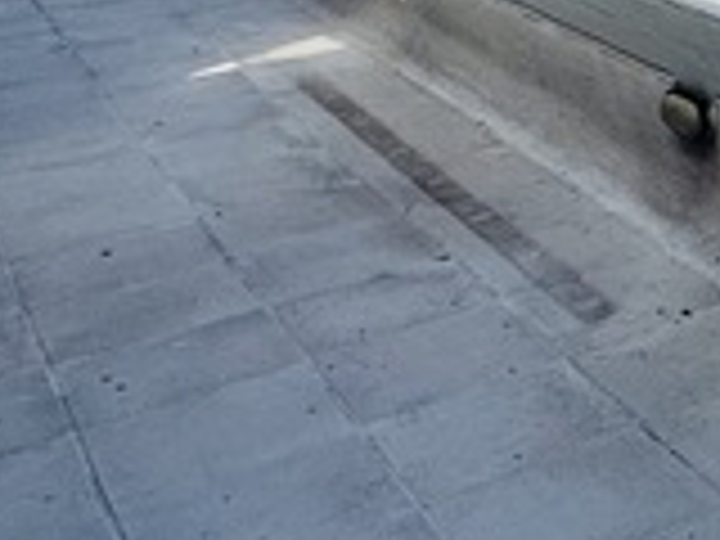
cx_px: 1341
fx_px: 1456
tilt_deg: -1.7
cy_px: -320
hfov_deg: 19.5
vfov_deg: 18.2
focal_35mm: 70
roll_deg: +0.4
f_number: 2.2
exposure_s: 1/3390
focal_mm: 2.22
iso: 50
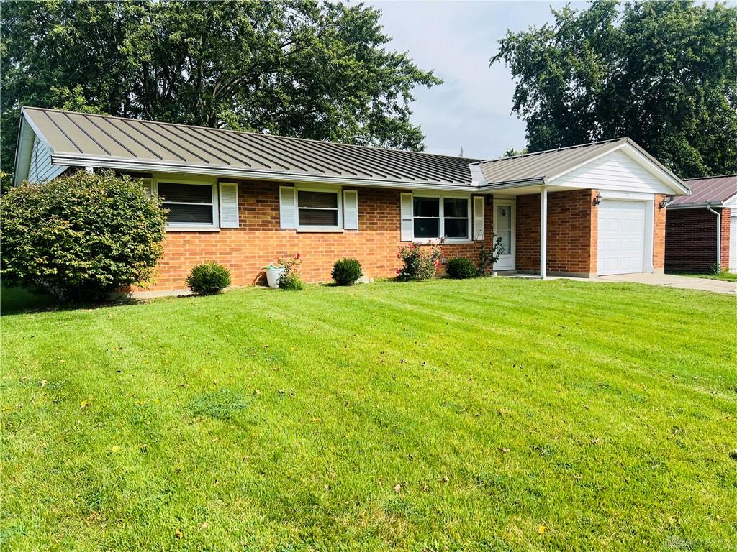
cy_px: 276
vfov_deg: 53.1
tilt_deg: -3.8
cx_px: 368
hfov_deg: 67.3
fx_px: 554
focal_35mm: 26
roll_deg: +1.3
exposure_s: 1/2915
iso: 50
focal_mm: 5.7
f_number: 1.5
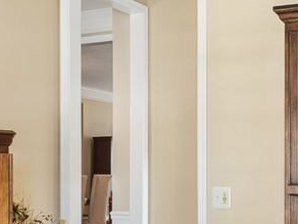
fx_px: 594
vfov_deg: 20.9
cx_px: 202
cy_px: 200
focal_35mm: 69
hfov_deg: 28.0
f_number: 8
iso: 400
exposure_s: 1/5
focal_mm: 7
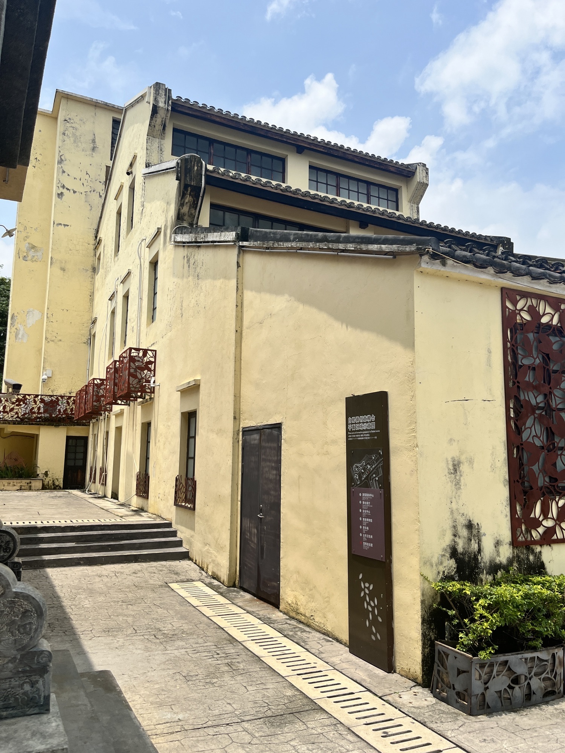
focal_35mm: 26
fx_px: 566
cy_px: 376
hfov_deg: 53.1
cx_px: 282
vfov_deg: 67.3
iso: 50
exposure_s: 1/5848
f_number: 1.6
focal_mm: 5.1
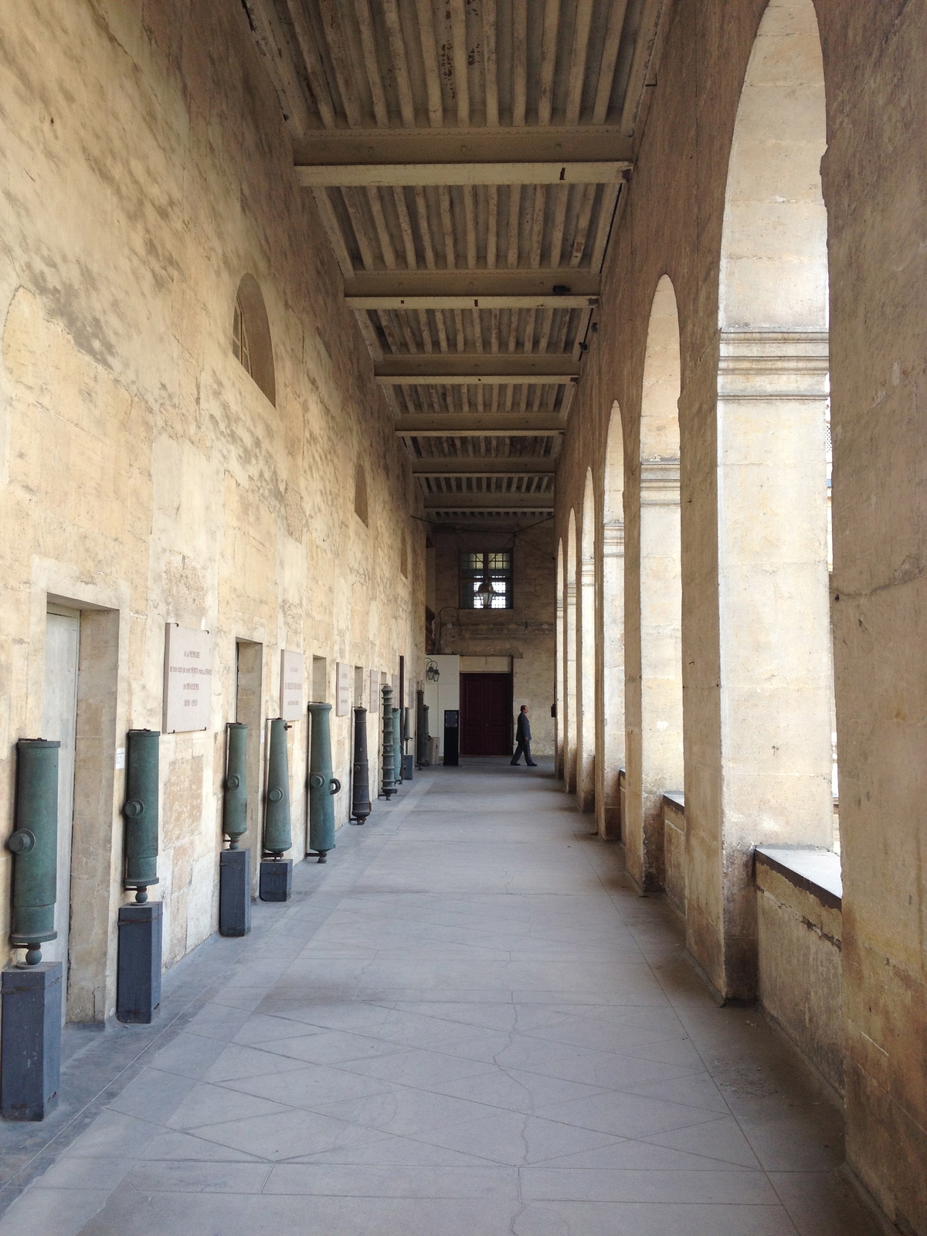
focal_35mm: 35
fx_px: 1250
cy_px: 618
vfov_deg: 52.6
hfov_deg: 40.7
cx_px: 464
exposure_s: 1/120
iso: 64
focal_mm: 4.28
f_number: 2.4
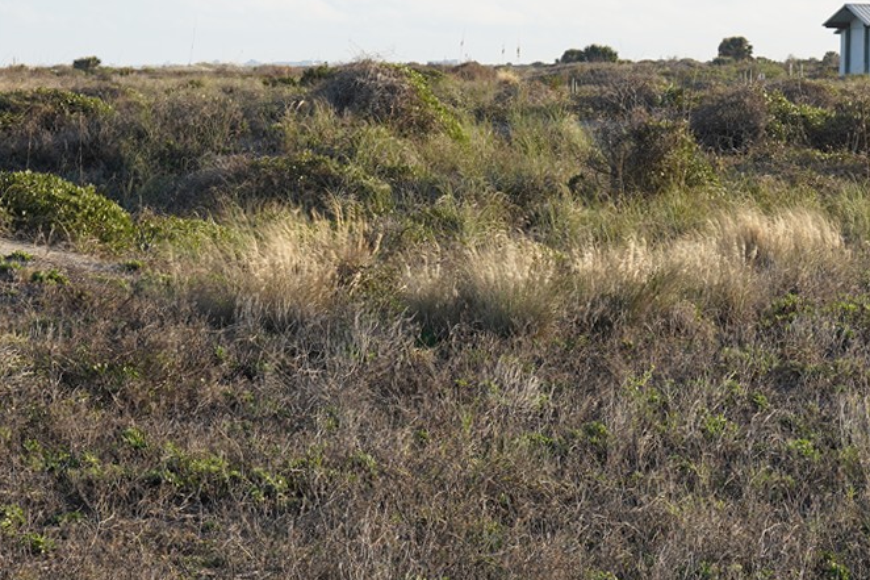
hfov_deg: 15.4
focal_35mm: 133
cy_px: 684
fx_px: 3213
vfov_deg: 10.2
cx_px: 632
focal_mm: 44
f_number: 8
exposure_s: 1/100
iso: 100
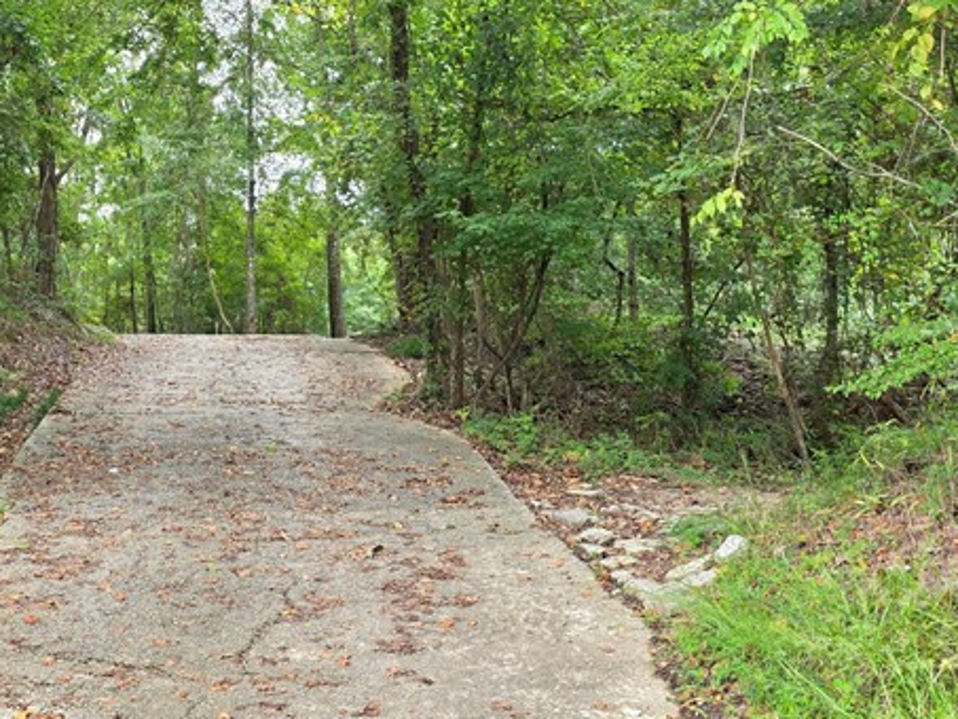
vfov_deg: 27.7
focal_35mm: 52
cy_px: 201
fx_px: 1439
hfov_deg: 36.2
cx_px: 279
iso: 100
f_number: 1.7
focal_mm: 6.25
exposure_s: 1/180
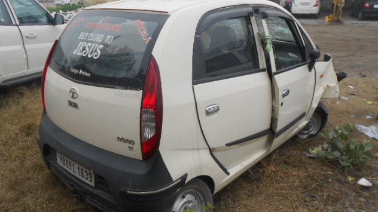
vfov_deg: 36.6
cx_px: 188
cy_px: 116
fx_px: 321
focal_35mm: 32
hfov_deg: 61.0
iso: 80
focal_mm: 5.3
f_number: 3.4
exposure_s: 1/200
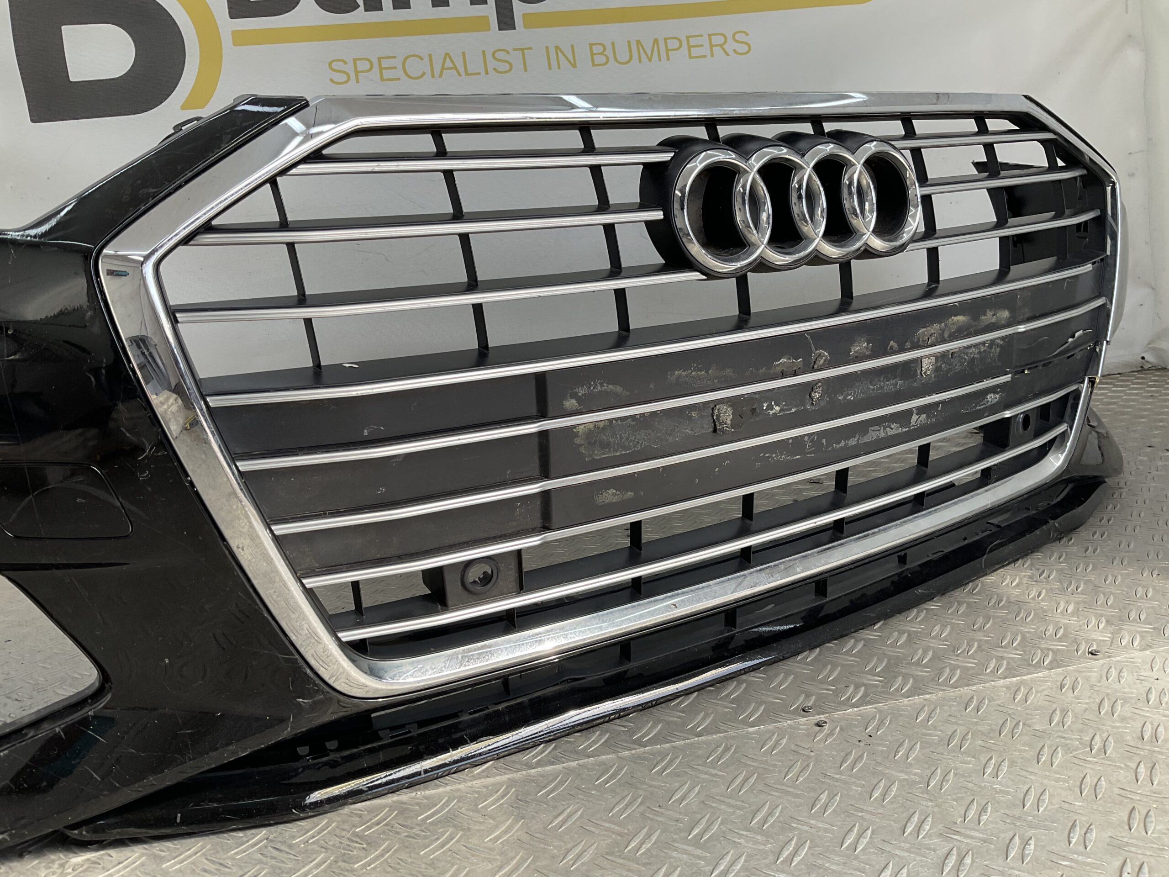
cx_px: 584
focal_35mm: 29
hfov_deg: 61.7
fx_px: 979
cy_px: 438
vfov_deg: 48.2
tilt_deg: -11.7
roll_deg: +4.9
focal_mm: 3
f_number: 1.8
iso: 16
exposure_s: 1/235
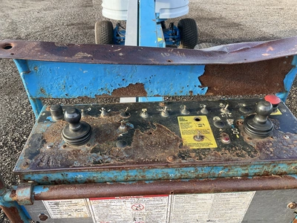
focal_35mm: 29
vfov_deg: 48.2
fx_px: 249
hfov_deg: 61.7
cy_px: 112
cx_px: 148
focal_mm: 3
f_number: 1.8
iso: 20
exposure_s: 1/122
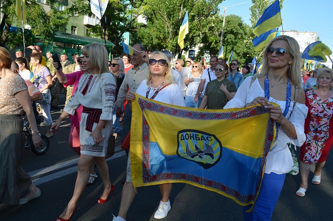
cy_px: 110
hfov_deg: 59.5
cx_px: 166
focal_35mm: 32
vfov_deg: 41.7
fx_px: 291
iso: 180
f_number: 8
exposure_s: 1/250
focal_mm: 21
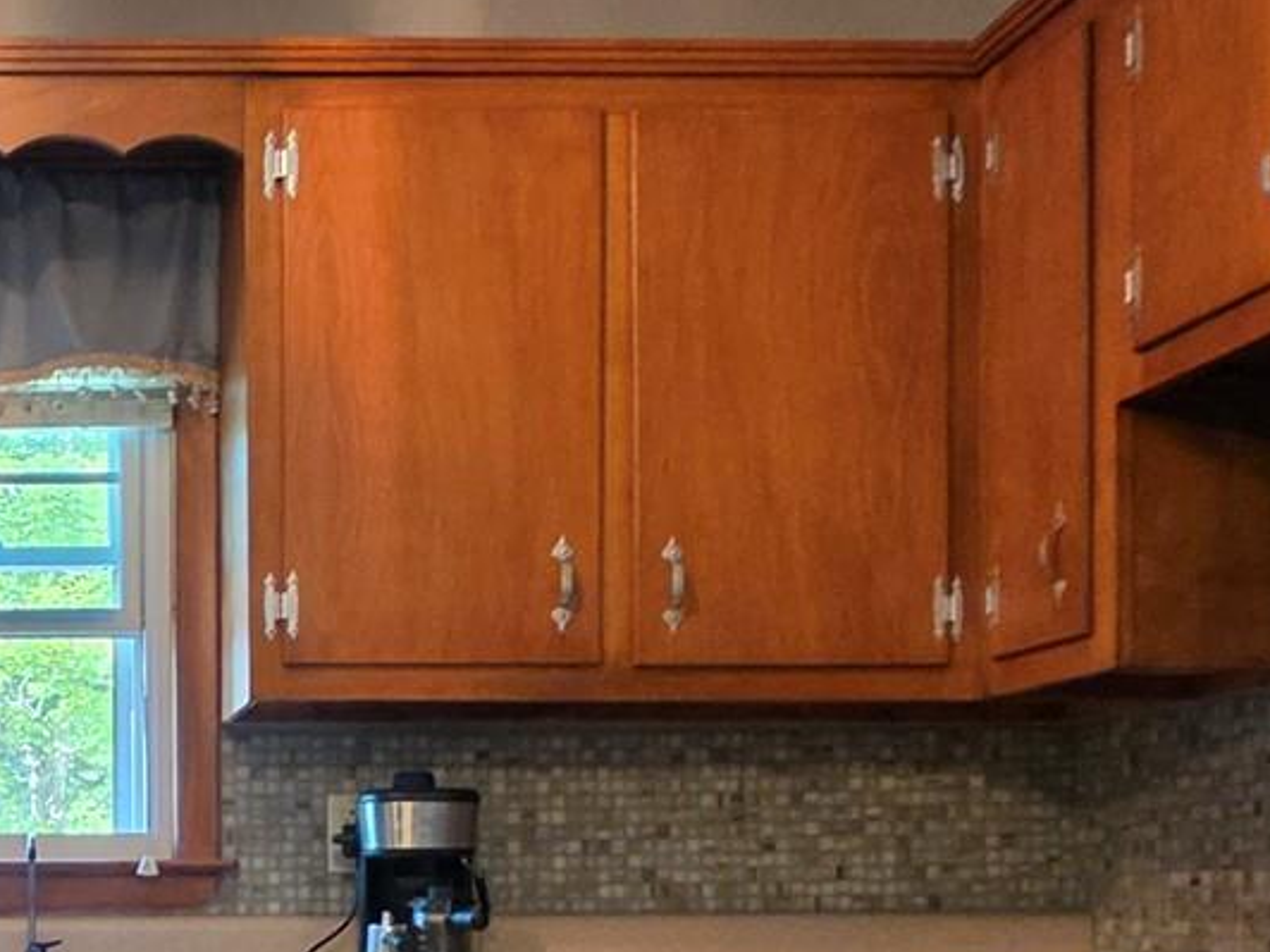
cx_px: -7
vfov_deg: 27.5
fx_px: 1834
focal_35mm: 50
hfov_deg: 34.6
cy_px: 935
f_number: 1.9
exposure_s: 1/60
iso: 320
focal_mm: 2.2
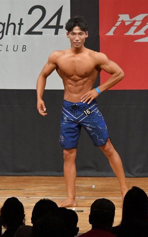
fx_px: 2383
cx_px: 78
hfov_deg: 3.6
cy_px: 118
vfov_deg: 5.7
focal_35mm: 369
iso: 6400
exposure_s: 1/400
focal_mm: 160
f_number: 5.6
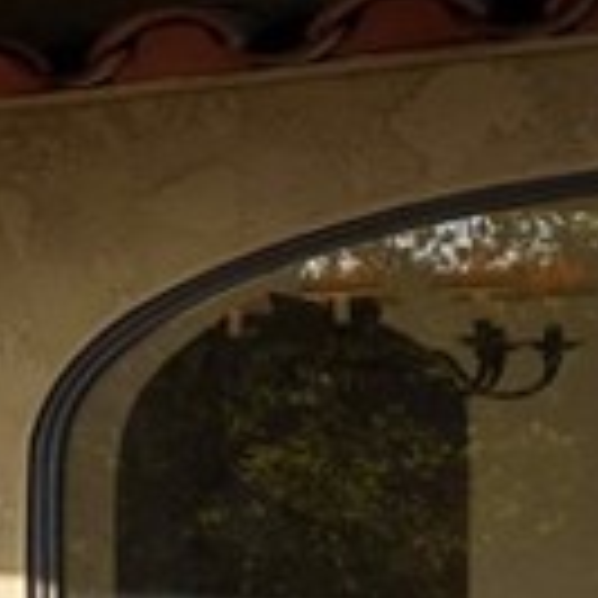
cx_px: -1601
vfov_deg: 16.4
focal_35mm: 105
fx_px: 2052
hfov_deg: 9.0
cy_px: 486
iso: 400
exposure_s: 1/1250
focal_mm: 16
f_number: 8
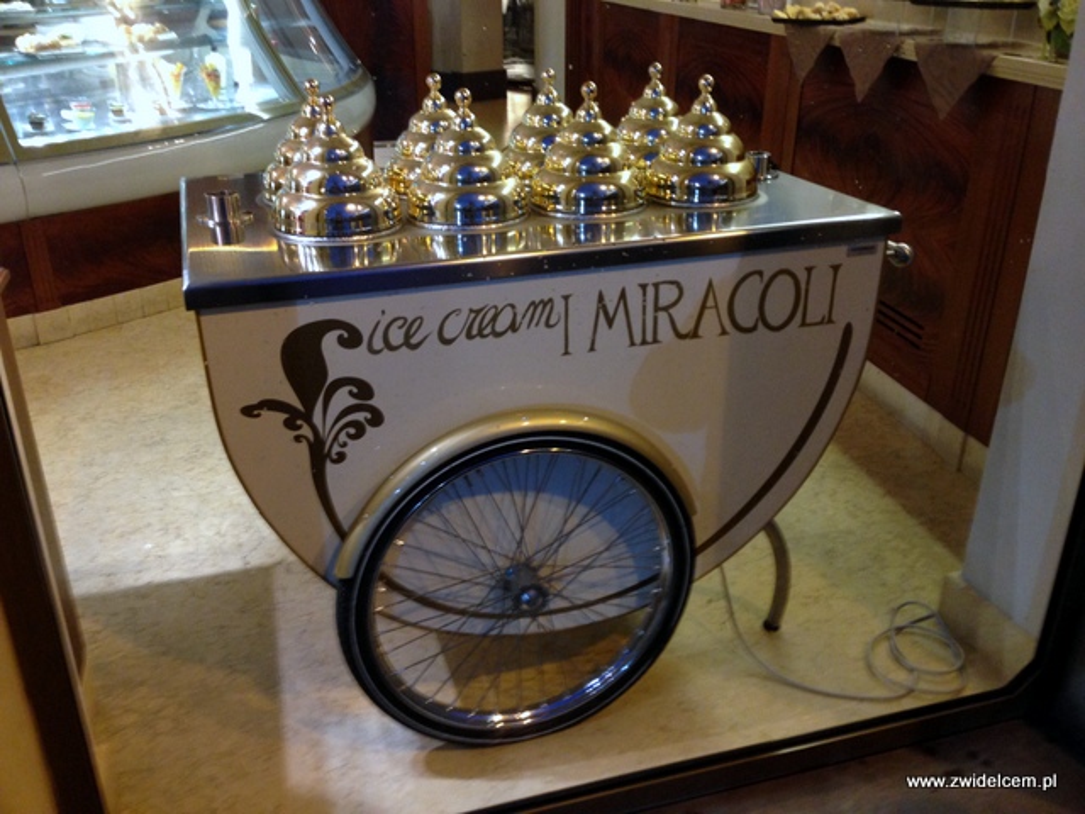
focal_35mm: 33
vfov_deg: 42.9
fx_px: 1034
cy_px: 407
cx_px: 542
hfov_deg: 55.4
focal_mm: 4.12
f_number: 2.4
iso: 200
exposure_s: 1/20
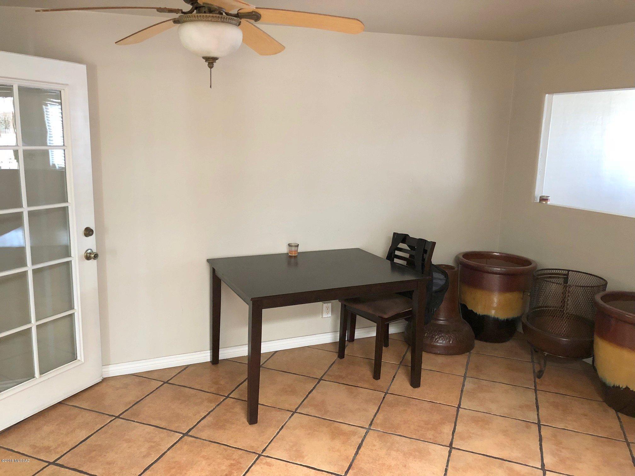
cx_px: 318
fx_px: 514
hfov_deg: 63.4
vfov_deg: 49.7
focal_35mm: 28
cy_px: 238
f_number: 1.8
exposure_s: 1/15
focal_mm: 4
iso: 64
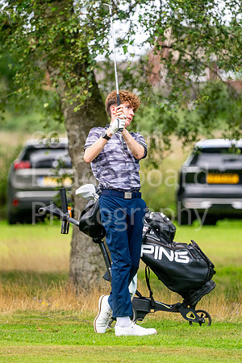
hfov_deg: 3.1
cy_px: 182
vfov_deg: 4.6
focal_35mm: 450
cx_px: 121
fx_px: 4537
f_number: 4
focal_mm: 300
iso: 320
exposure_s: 1/1000
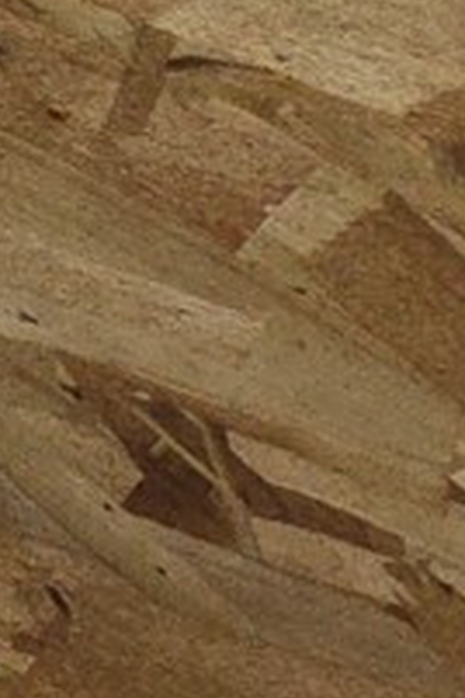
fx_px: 4727
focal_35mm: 244
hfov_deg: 4.1
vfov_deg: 7.5
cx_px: -2682
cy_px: -1302
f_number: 1.8
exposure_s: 1/24
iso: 100
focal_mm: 5.4
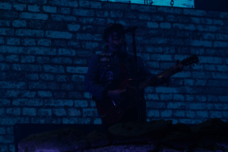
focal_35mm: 105
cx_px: 114
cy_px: 76
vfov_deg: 13.0
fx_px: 665
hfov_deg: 19.5
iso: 100
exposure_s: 1/320
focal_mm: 105
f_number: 6.3
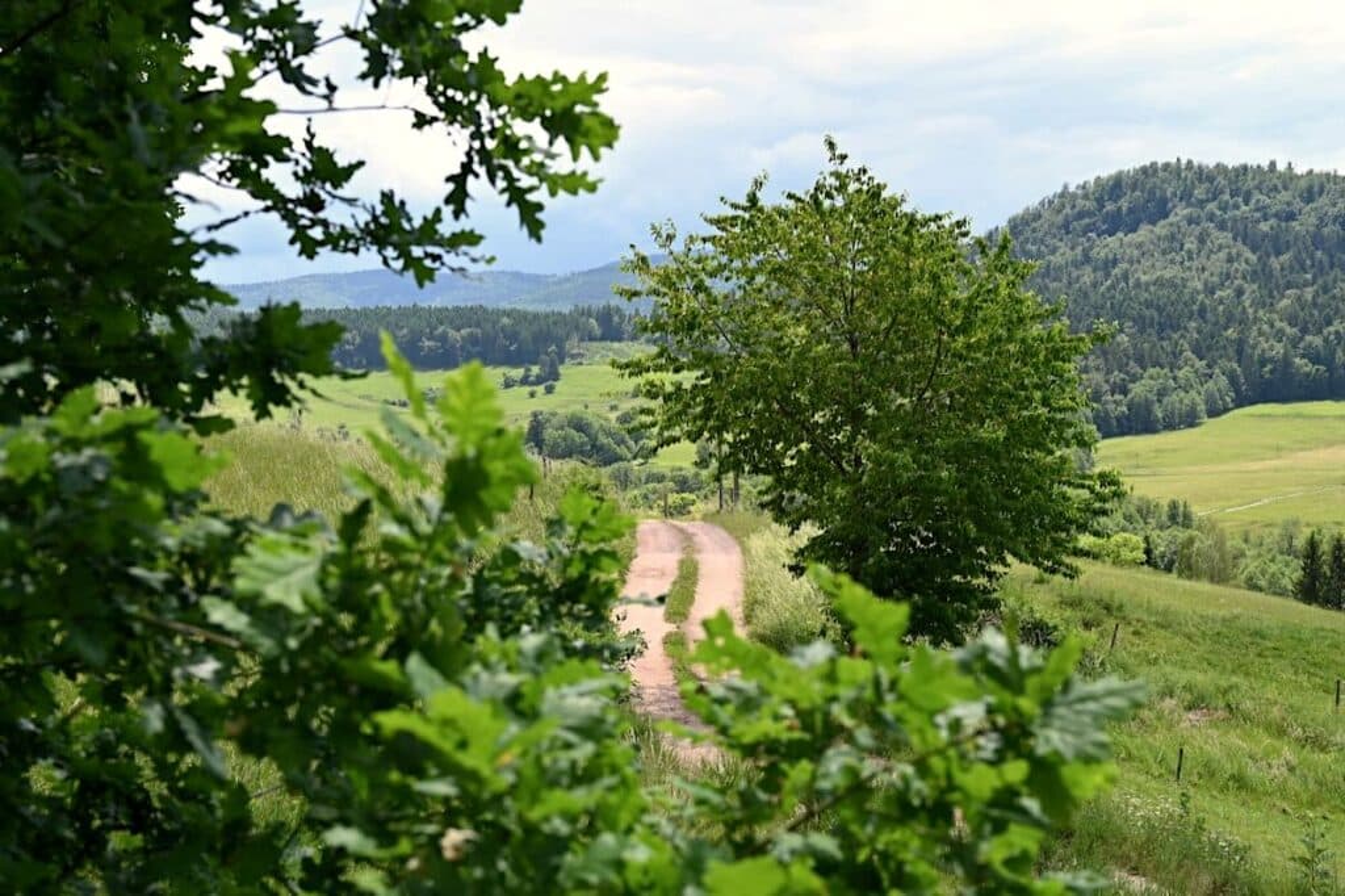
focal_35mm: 43
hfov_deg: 45.4
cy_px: 448
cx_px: 672
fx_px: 1606
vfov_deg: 31.2
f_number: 6.3
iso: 100
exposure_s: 1/250
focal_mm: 43
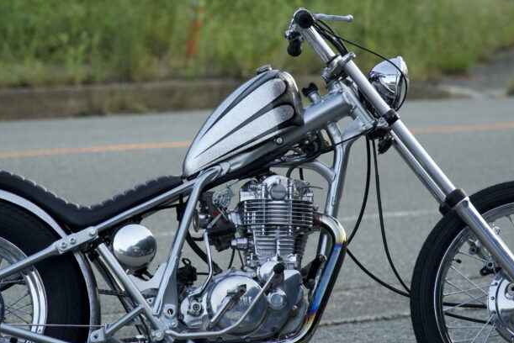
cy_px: 153
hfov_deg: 6.1
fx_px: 4785
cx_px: 240
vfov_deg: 4.1
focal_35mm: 335
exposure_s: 1/250
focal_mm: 200
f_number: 5.6
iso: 640
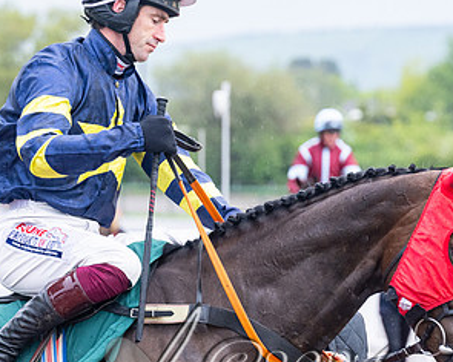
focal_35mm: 332
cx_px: 318
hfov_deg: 5.8
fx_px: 4451
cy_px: 250
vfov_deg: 4.7
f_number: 5
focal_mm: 145
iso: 1000
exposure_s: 1/500
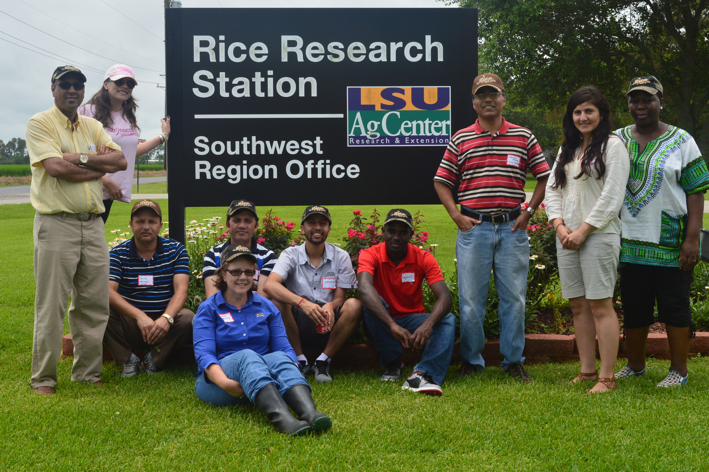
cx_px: 356
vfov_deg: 26.4
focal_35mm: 51
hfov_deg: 38.9
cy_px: 221
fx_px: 1004
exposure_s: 1/400
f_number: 11
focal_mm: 30
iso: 400
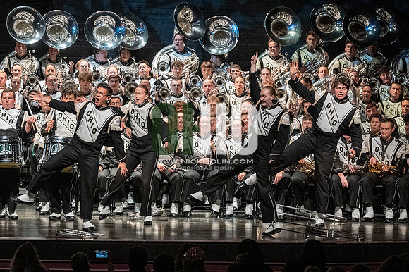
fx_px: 2123
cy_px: 136
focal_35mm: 187
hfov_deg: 11.0
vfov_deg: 7.3
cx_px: 204
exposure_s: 1/500
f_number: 4
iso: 4000
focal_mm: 125
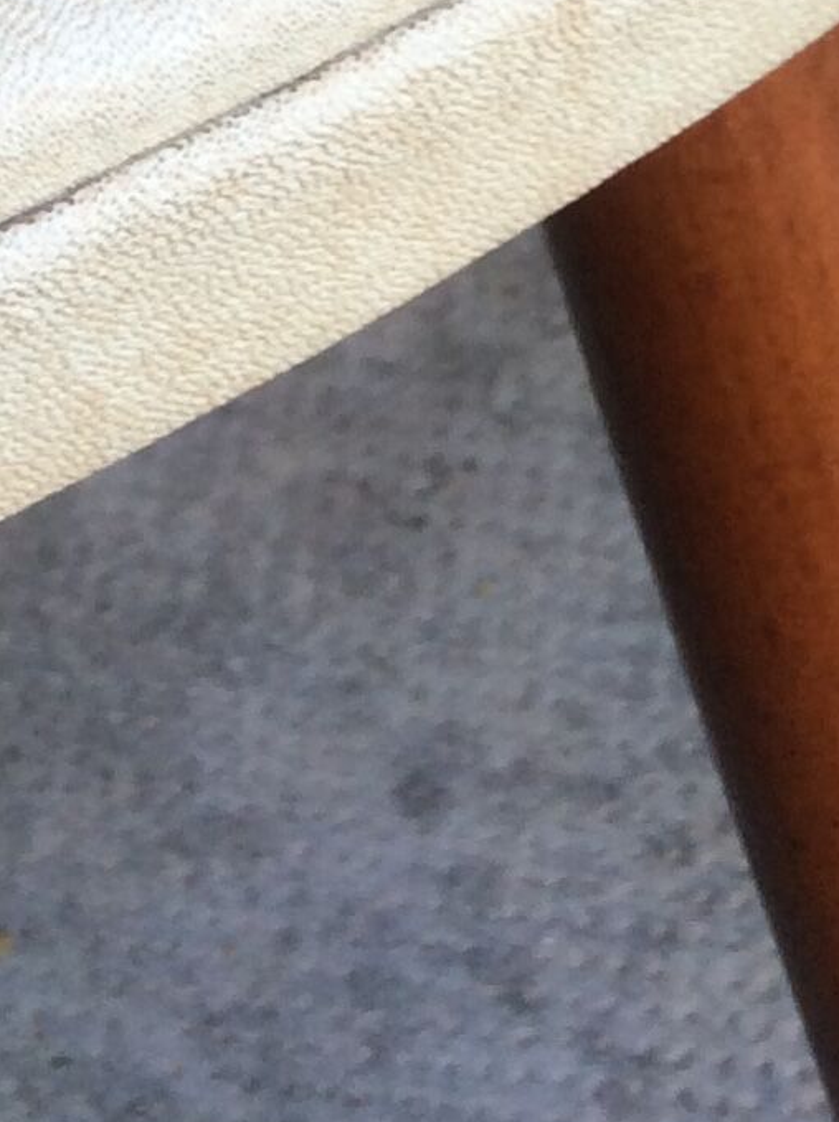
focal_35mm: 122
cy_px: -813
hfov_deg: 12.1
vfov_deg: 14.5
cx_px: 619
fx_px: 3953
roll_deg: +1.6
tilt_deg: -30.6
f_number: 2.4
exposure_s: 1/33
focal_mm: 3.3
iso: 32
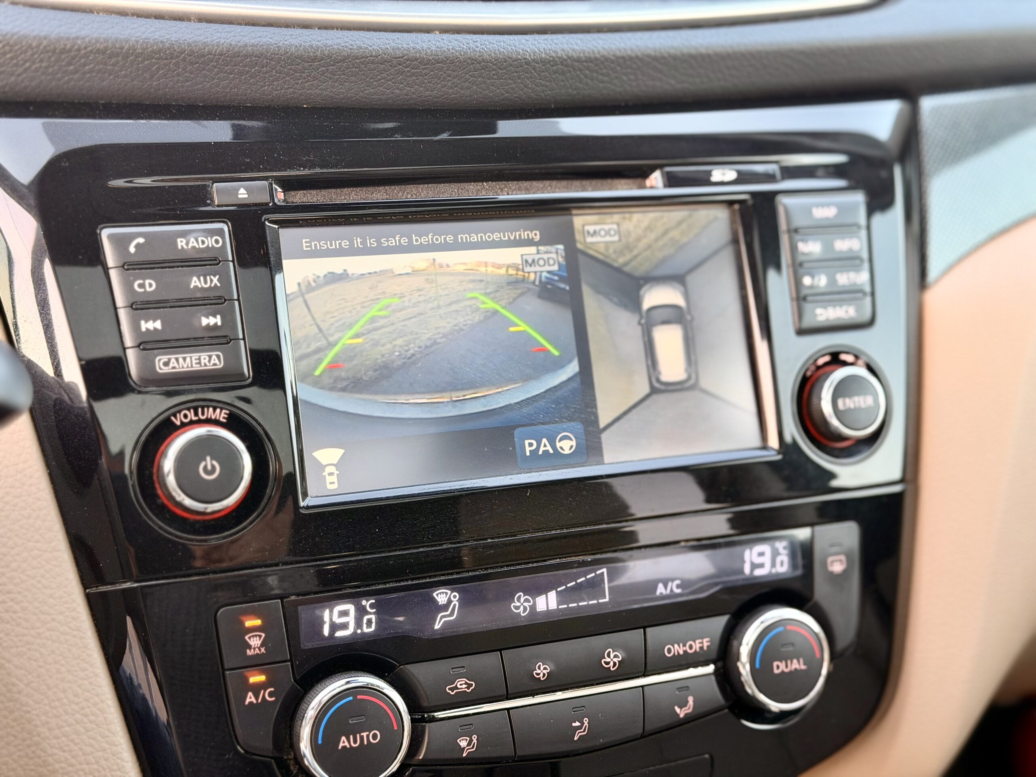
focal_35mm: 48
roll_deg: -5.1
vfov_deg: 30.3
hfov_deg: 39.7
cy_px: 388
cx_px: 518
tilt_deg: -24.6
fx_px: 1437
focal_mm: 6.76
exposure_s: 1/60
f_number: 1.78
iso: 125
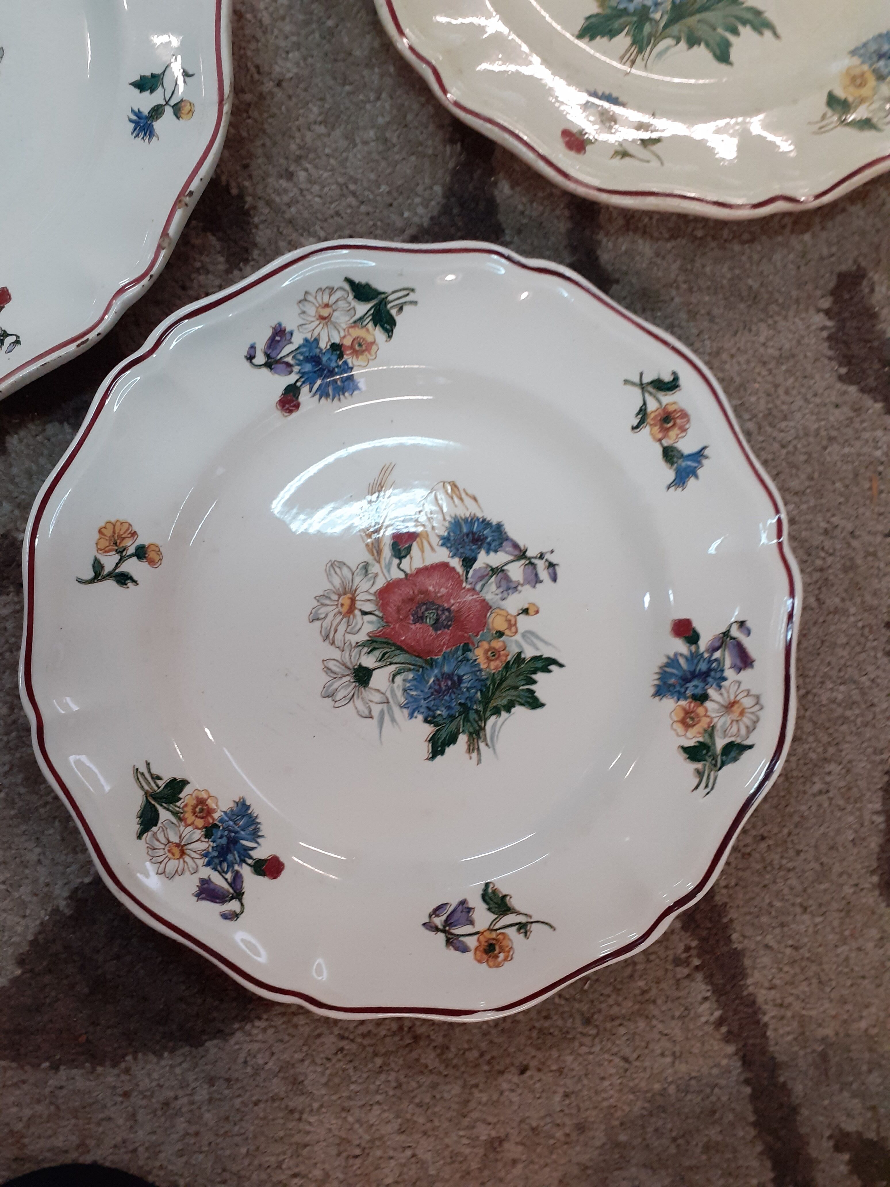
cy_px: 594
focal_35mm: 27
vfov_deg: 65.3
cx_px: 445
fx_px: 926
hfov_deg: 51.4
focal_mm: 3.6
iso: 125
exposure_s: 1/50
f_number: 1.9
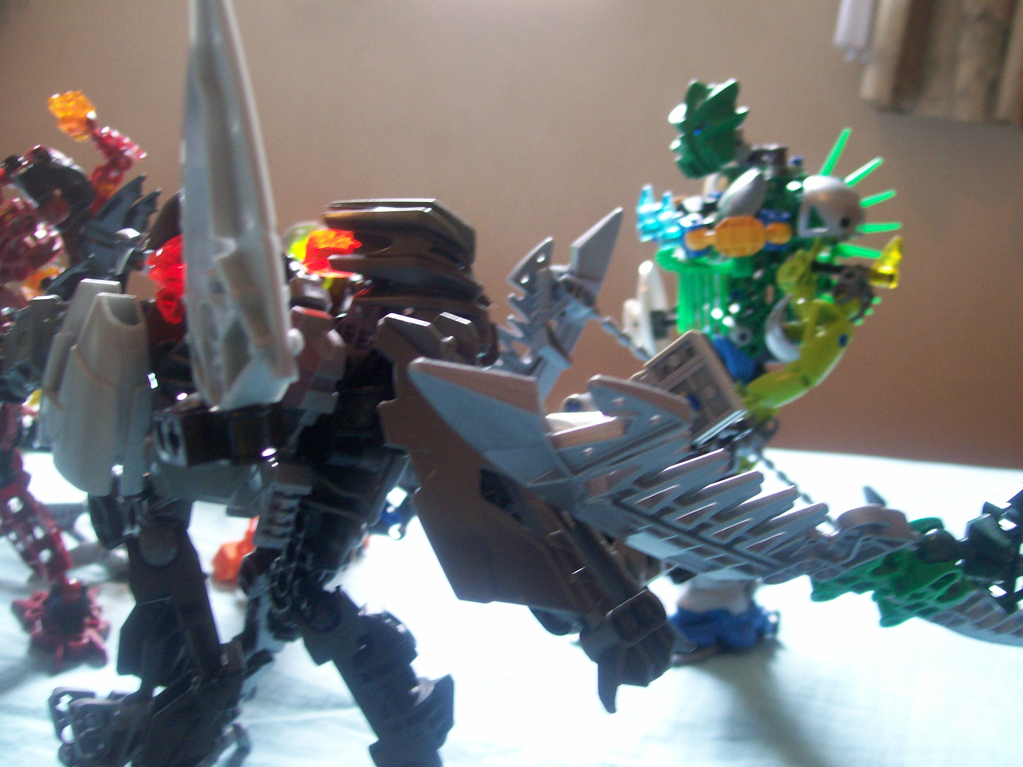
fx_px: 1064
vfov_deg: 39.7
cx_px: 512
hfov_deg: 51.4
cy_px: 384
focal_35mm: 36
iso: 116
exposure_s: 1/32
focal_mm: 6
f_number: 2.7
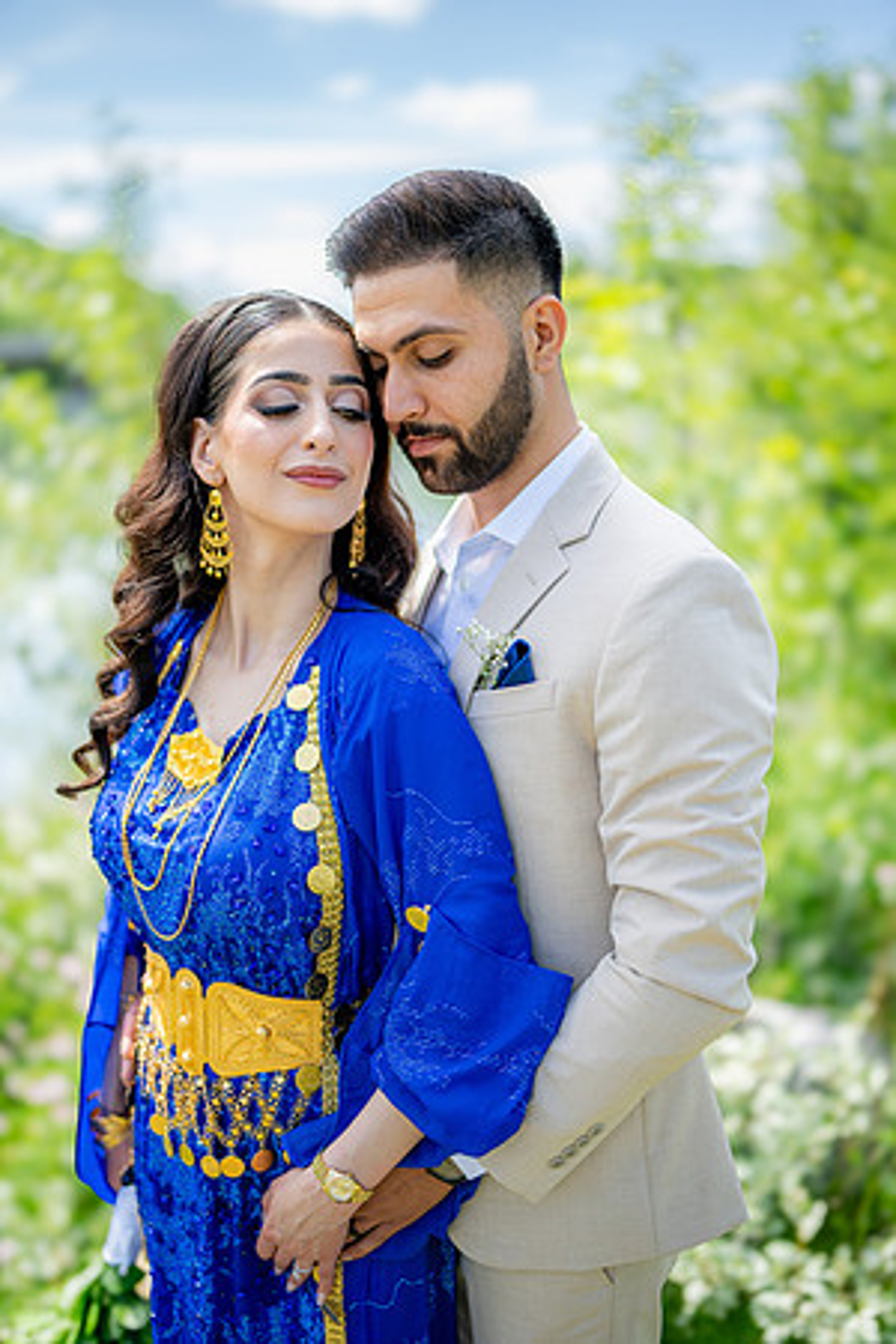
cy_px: 672
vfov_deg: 54.4
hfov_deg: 37.9
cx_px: 448
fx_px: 1307
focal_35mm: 35
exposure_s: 1/2500
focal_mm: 35
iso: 125
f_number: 1.2
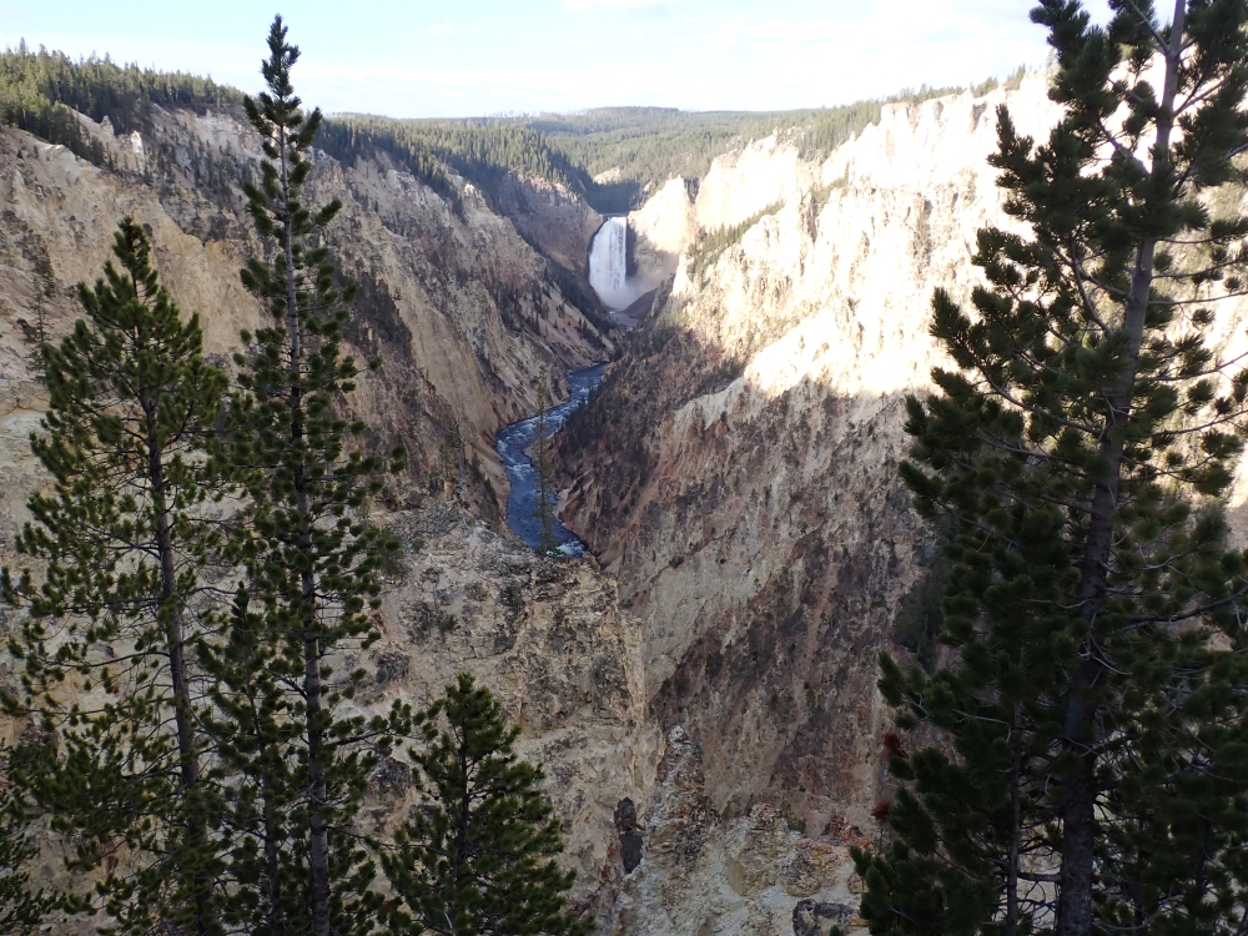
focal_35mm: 32
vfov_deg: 44.2
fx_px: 1154
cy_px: 468
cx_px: 624
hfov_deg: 56.8
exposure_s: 1/320
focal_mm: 5.79
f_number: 3.2
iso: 100
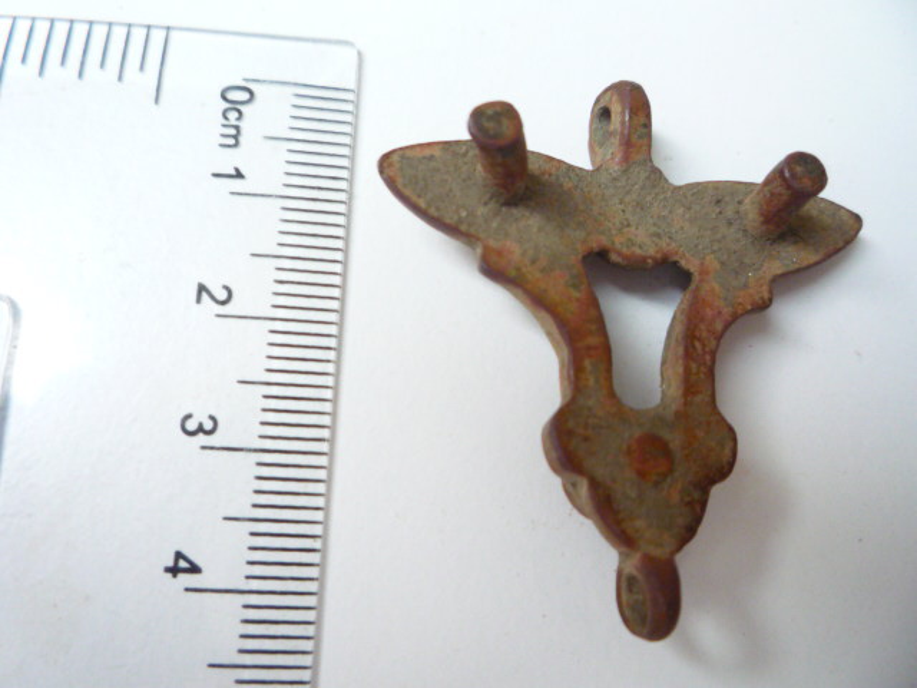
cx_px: 458
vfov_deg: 46.8
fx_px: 795
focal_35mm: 30
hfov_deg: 60.0
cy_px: 344
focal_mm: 5.2
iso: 400
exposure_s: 1/25
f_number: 3.3
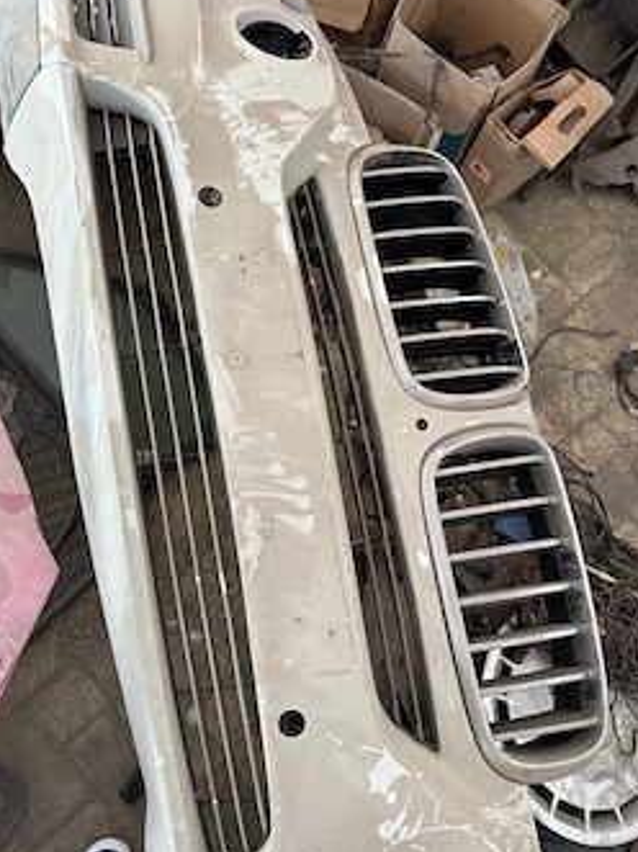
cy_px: 432
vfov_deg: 61.7
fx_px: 713
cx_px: 296
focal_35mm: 29
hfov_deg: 48.2
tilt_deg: -70.2
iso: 500
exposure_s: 1/60
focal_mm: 6.76
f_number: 1.78
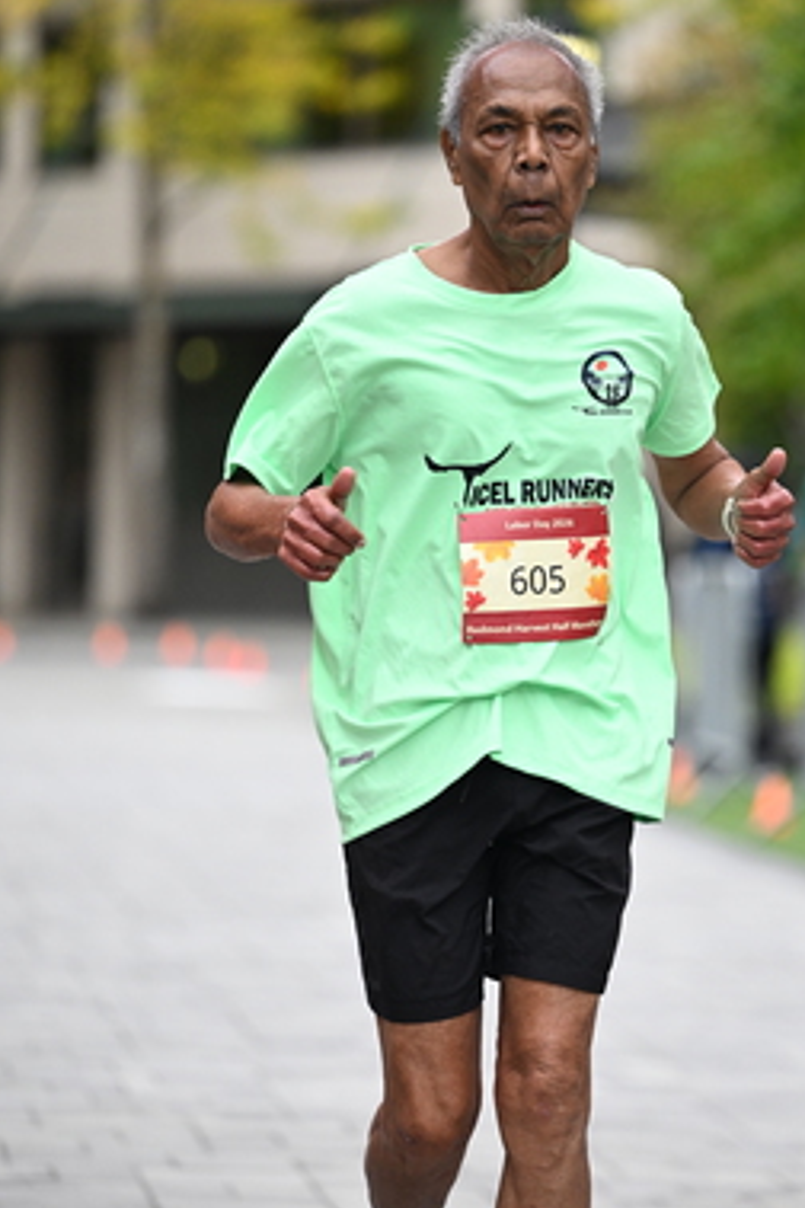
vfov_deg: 8.8
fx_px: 7815
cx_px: 541
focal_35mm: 233
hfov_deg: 5.9
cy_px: 626
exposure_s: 1/5000
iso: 1600
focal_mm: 160
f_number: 2.8
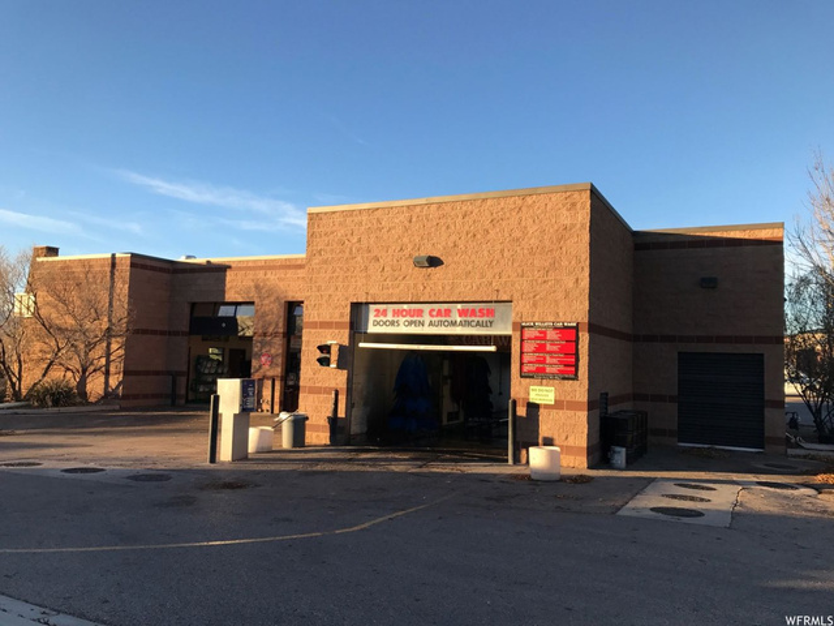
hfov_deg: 63.4
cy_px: 313
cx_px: 417
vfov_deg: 49.7
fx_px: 675
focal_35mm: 28
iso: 20
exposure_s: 1/785
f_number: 1.8
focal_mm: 3.99
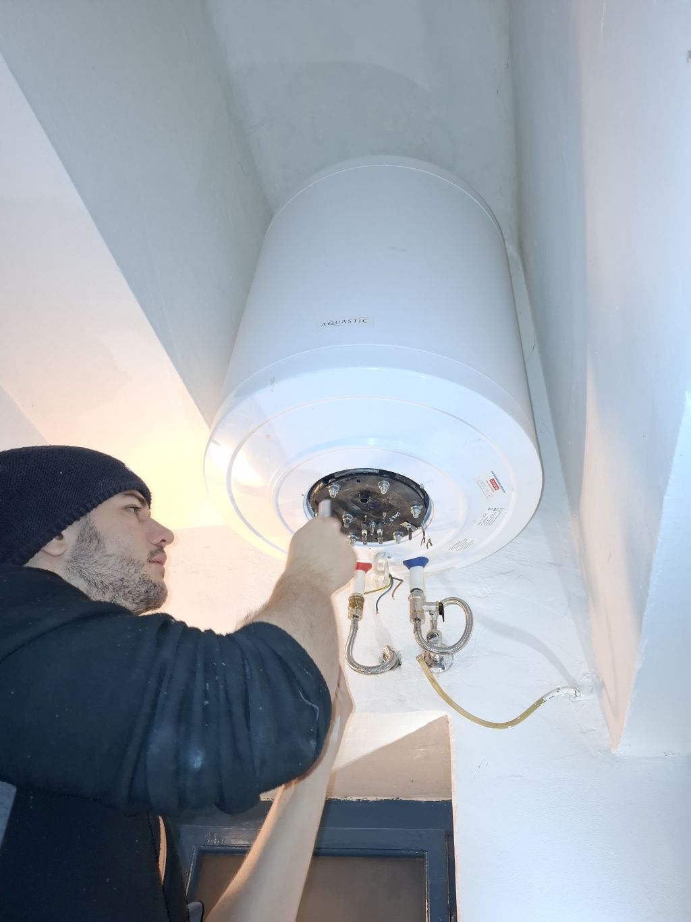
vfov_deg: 73.9
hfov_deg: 58.9
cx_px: 346
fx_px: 612
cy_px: 461
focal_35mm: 23
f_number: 1.8
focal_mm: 5.54
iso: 250
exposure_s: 1/50
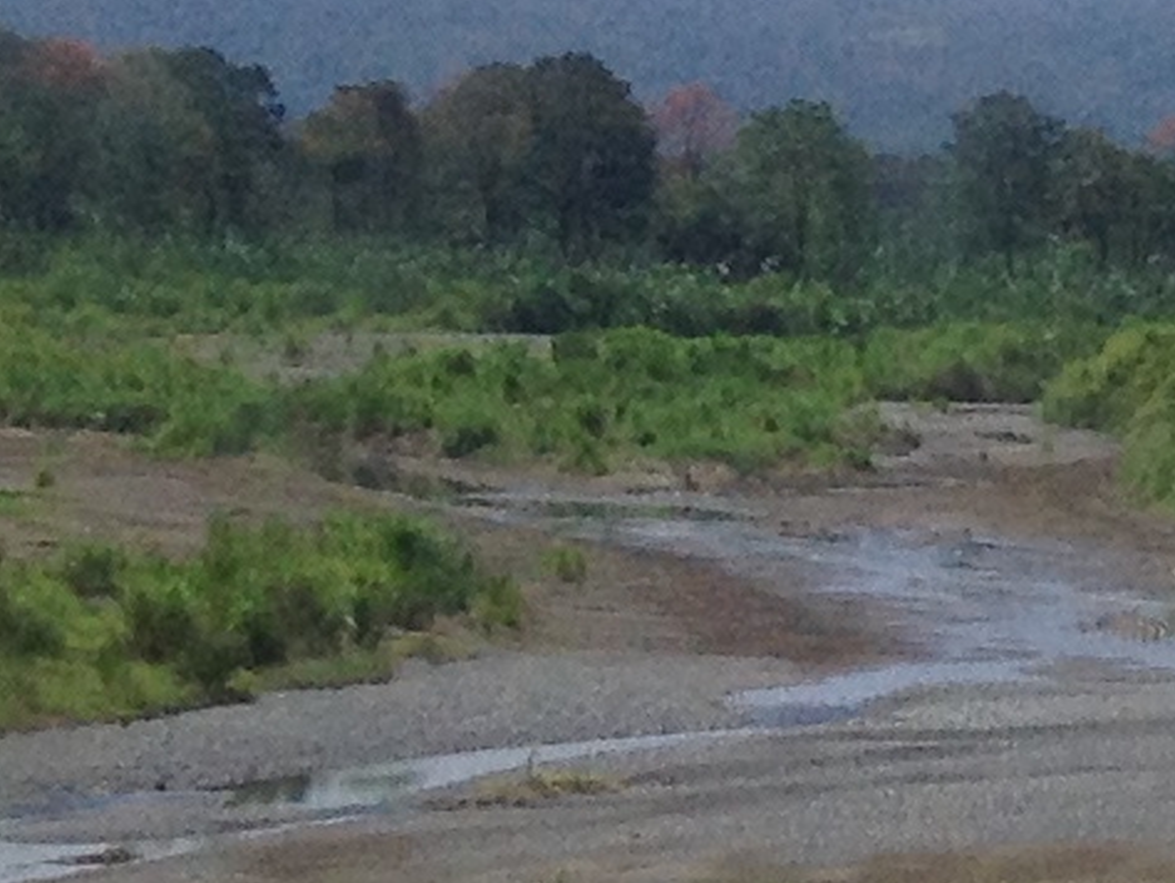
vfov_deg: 6.2
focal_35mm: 241
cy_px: 516
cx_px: 3396
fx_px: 8185
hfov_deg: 7.4
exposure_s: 1/1416
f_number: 2.4
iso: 50
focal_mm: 4.28
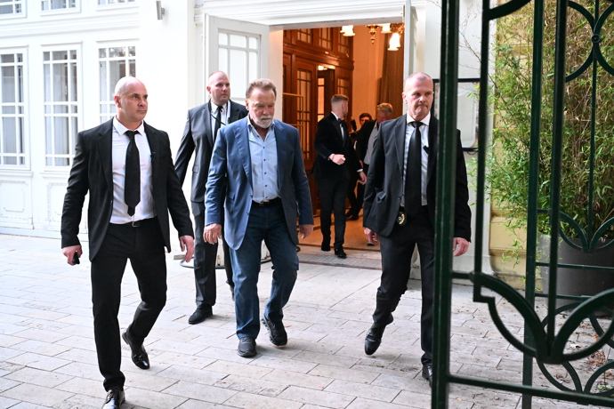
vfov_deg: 32.6
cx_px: 307
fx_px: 699
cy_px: 204
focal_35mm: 41
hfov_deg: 47.4
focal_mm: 41
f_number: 4.5
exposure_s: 1/400
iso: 16000
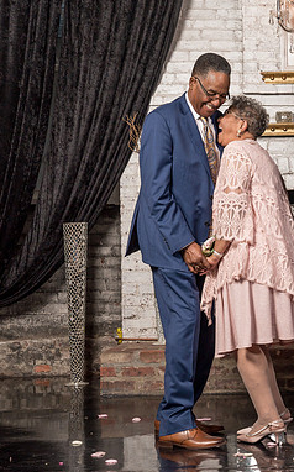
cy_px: 198
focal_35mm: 107
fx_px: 1375
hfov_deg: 12.0
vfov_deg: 19.5
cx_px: 320
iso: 200
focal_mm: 59
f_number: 5.6
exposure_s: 1/200
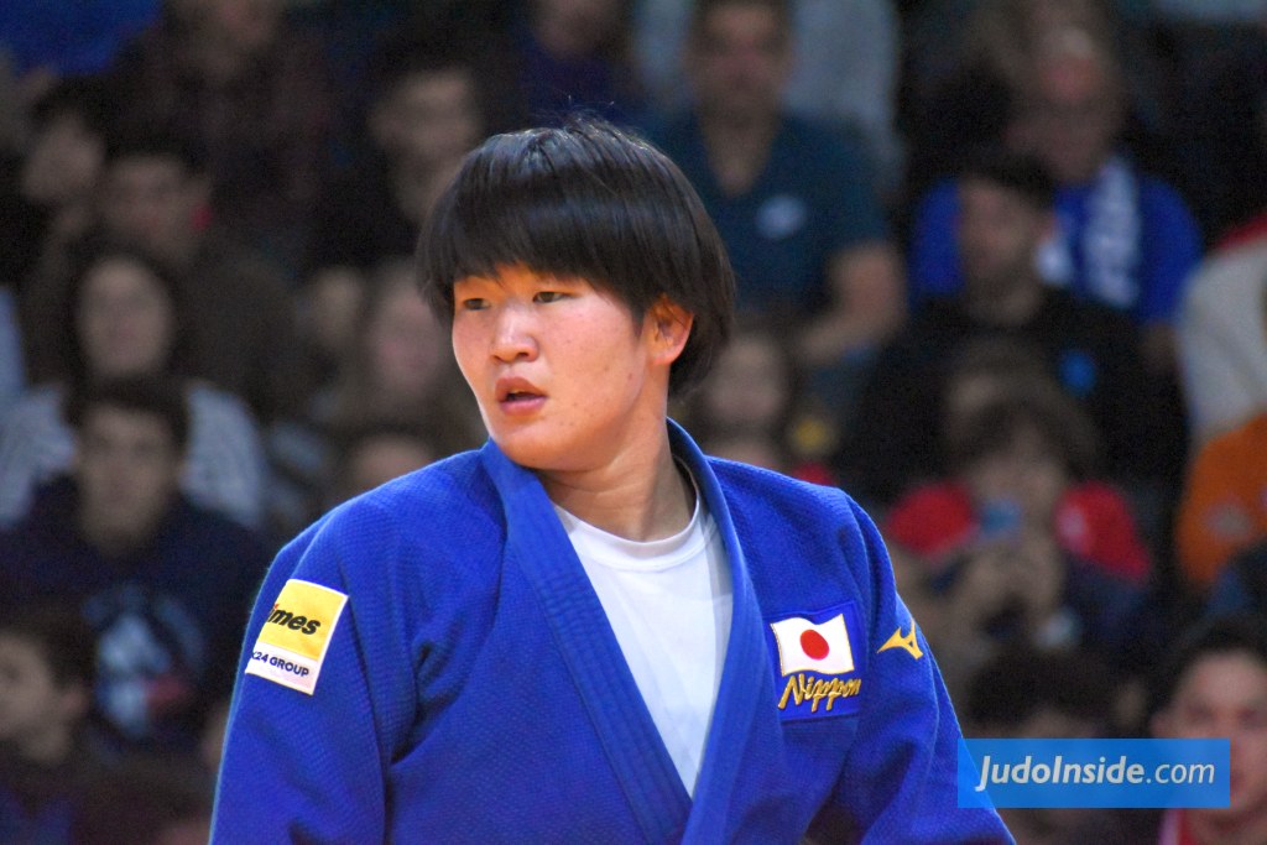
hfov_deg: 4.6
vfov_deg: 3.1
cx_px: 634
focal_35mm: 450
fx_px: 15839
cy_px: 422
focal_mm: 300
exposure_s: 1/800
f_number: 7.1
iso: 12800
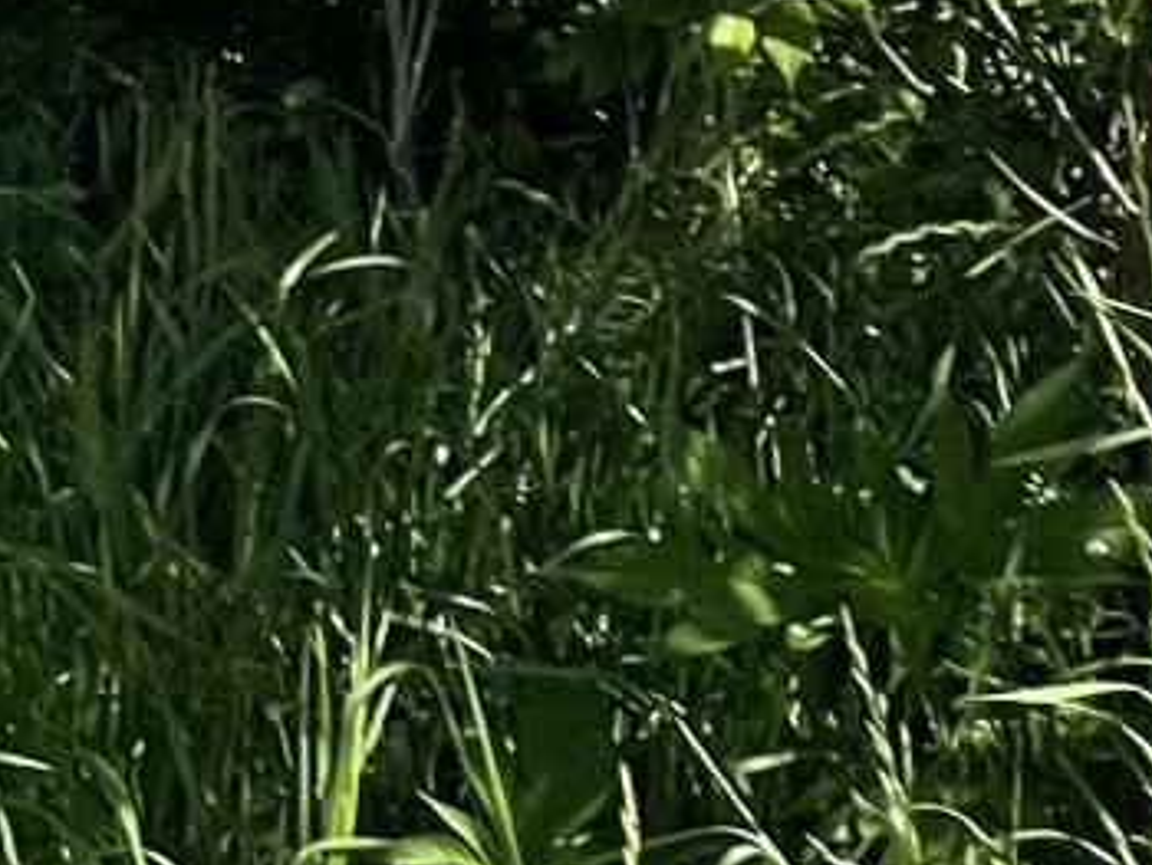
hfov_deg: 6.5
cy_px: -2174
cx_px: -859
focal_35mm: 297
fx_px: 9891
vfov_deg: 4.7
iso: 25
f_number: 2
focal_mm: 6
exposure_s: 1/1845
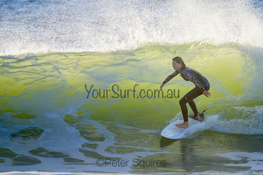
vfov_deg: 1.3
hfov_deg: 1.9
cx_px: 164
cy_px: 87
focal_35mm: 1098
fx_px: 8023
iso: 640
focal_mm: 800
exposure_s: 1/1000
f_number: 11
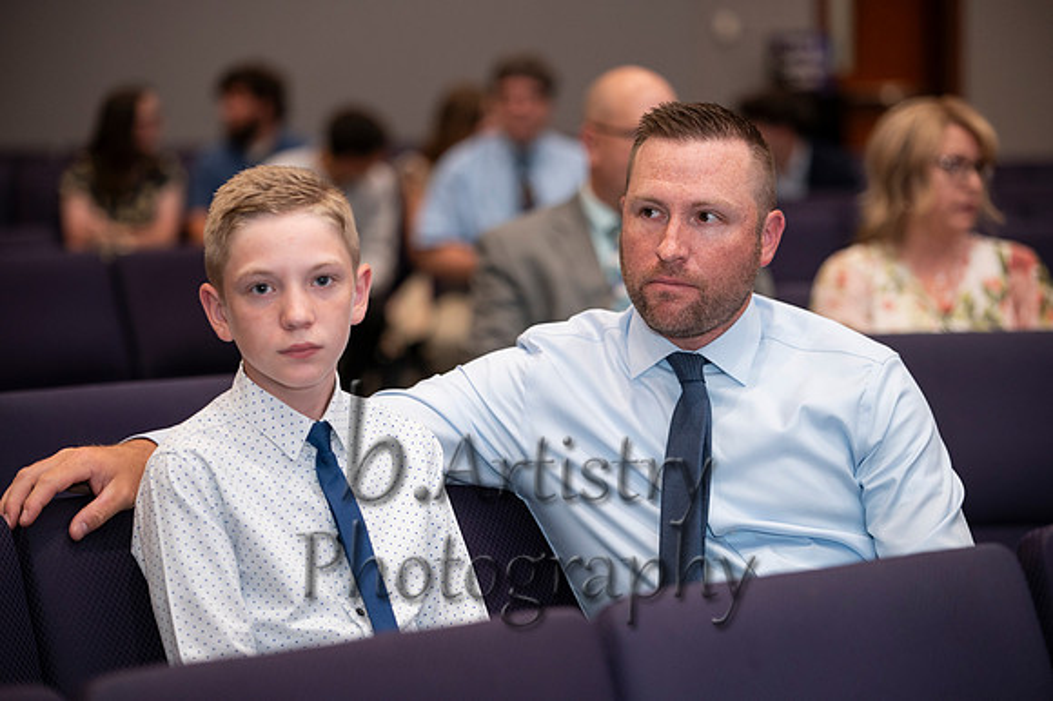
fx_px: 3566
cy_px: 350
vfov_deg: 11.2
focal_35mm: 122
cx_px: 526
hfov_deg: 16.8
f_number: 2.8
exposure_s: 1/125
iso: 1600
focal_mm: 122
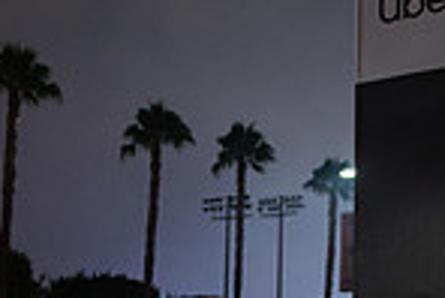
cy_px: 405
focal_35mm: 94
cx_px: 132
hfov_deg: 21.5
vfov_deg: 13.9
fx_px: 1163
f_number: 2.8
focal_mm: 24
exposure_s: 1/40
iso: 2000
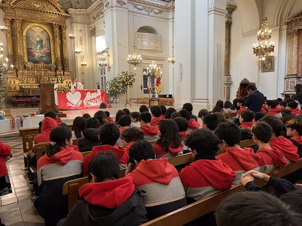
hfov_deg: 67.3
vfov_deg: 53.1
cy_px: 113
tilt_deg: -5.1
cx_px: 151
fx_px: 227
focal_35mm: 26
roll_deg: +1.4
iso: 160
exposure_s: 1/50
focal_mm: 5.1
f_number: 1.6
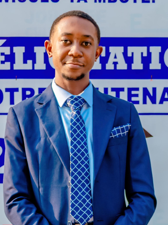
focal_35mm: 109
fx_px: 707
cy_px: 257
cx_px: 86
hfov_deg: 13.5
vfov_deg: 17.3
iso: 110
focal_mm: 29
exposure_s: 1/125
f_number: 5
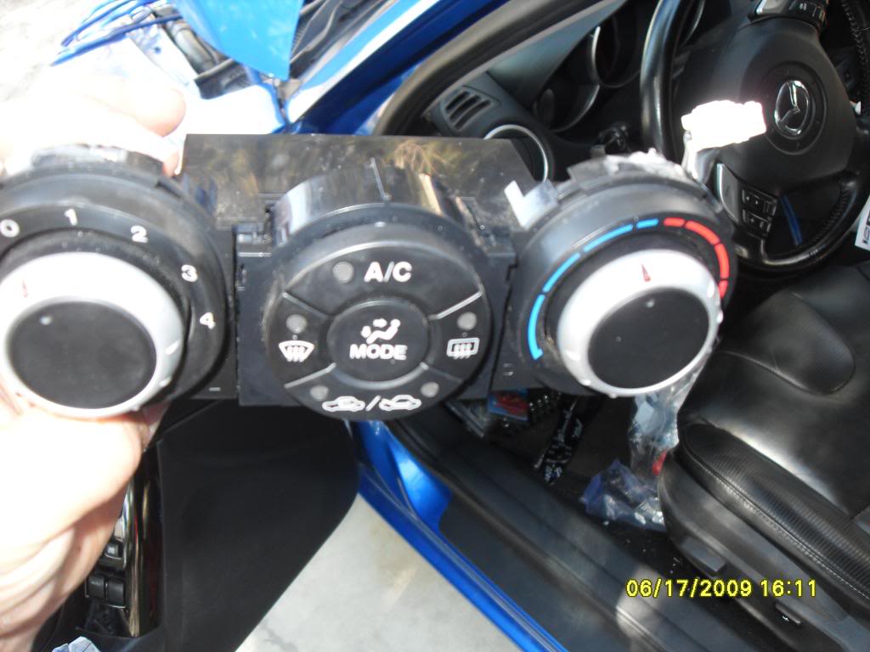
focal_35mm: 34
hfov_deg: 54.0
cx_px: 435
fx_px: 855
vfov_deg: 41.8
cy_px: 326
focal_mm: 6.3
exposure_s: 1/45
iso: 100
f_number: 2.8
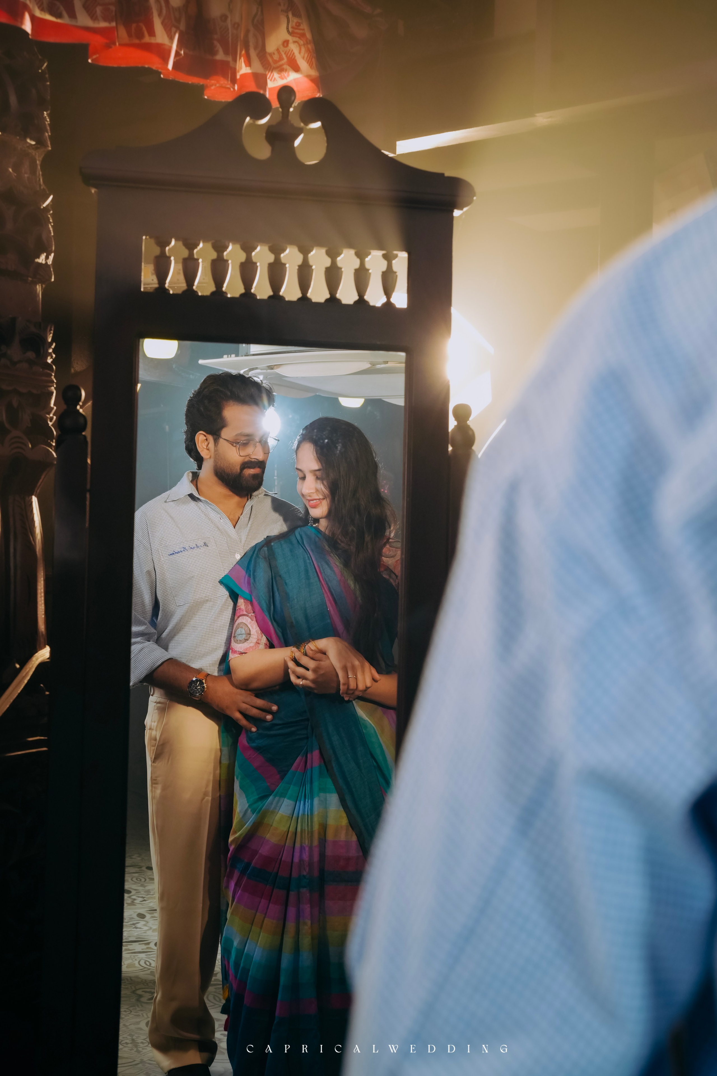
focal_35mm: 50
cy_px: 538
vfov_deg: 39.6
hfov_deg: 27.0
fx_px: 1494
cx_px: 358
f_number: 6.3
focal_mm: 50
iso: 1600
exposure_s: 1/200
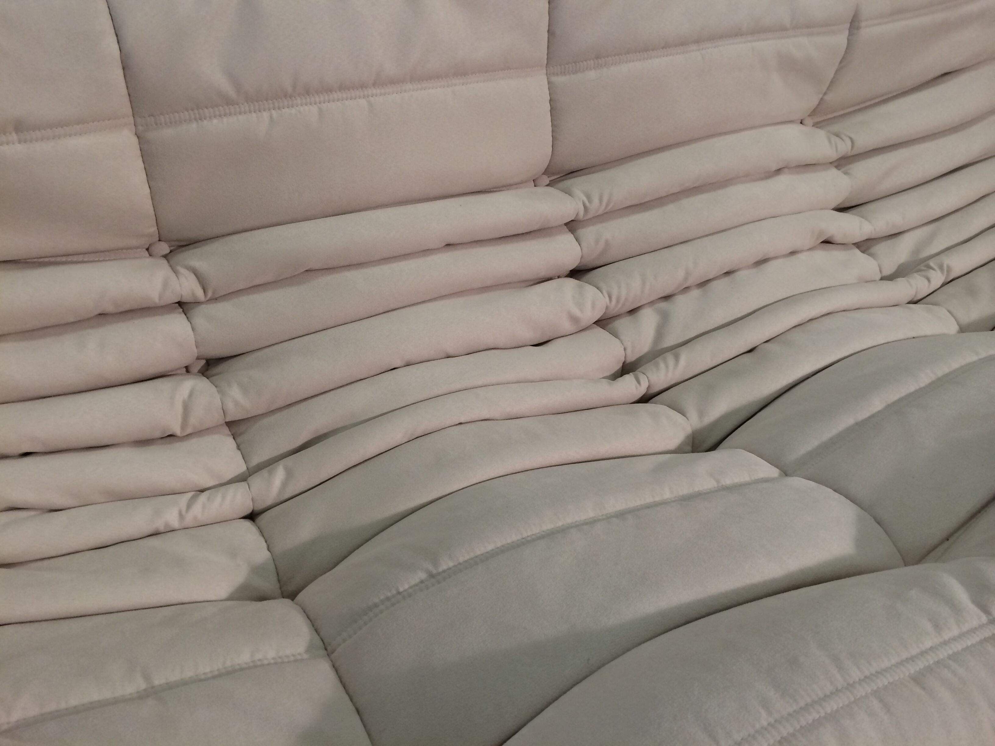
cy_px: 373
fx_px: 862
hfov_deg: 60.0
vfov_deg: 46.8
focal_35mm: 30
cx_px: 498
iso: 125
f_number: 2.2
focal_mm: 4.12
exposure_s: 1/33
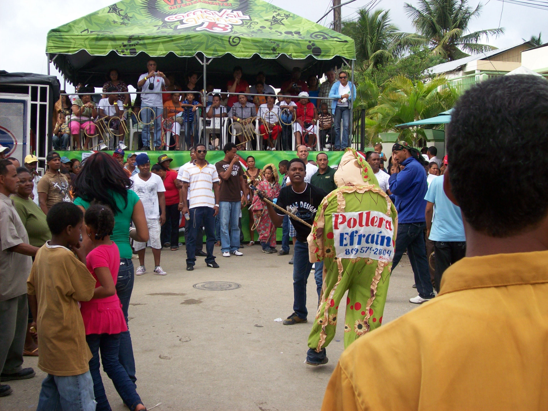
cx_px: 274
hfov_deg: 42.1
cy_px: 206
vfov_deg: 32.2
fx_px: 712
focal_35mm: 45
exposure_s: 1/611
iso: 80
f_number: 3
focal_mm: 7.6
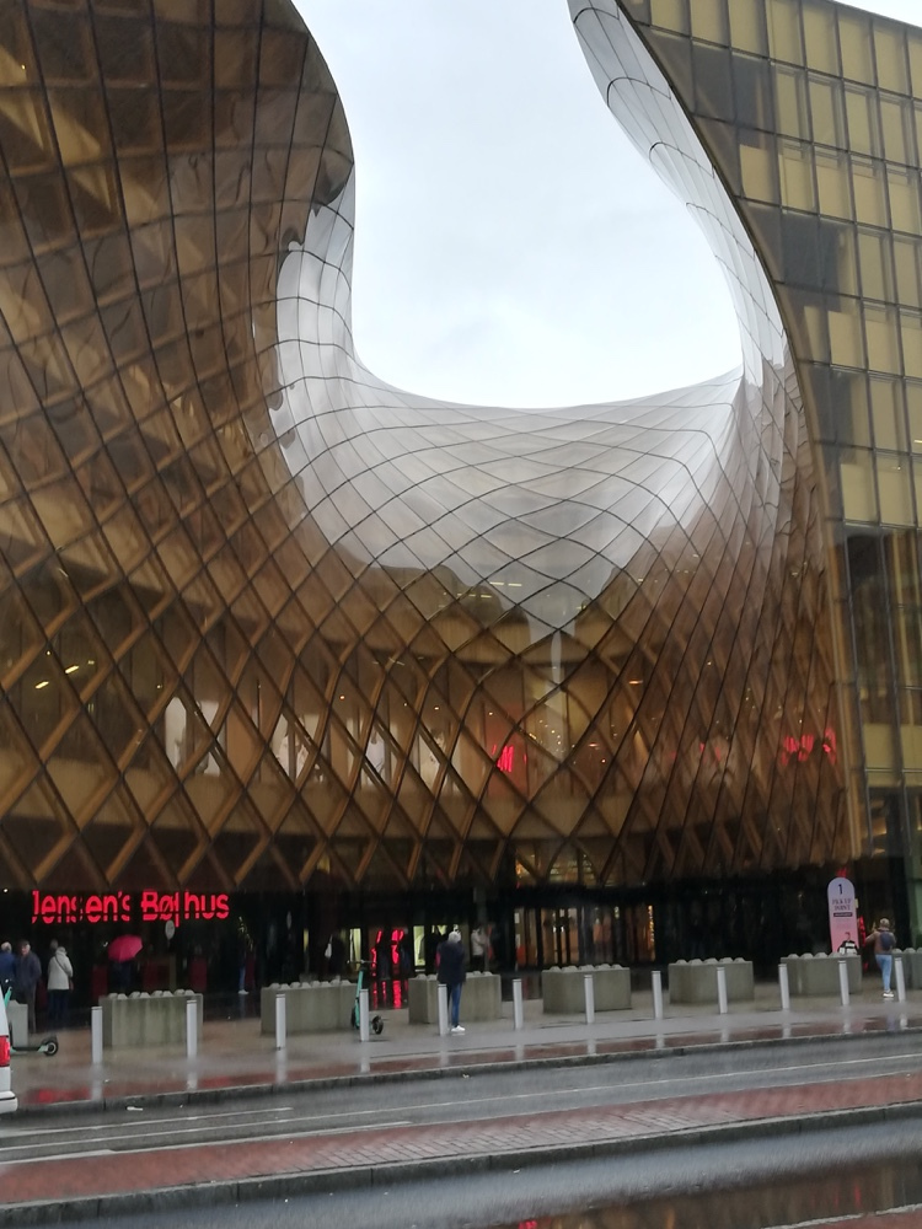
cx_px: 461
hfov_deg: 30.3
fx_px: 1705
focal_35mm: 48
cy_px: 614
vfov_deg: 39.7
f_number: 2.2
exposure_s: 1/120
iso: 50
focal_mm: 3.81
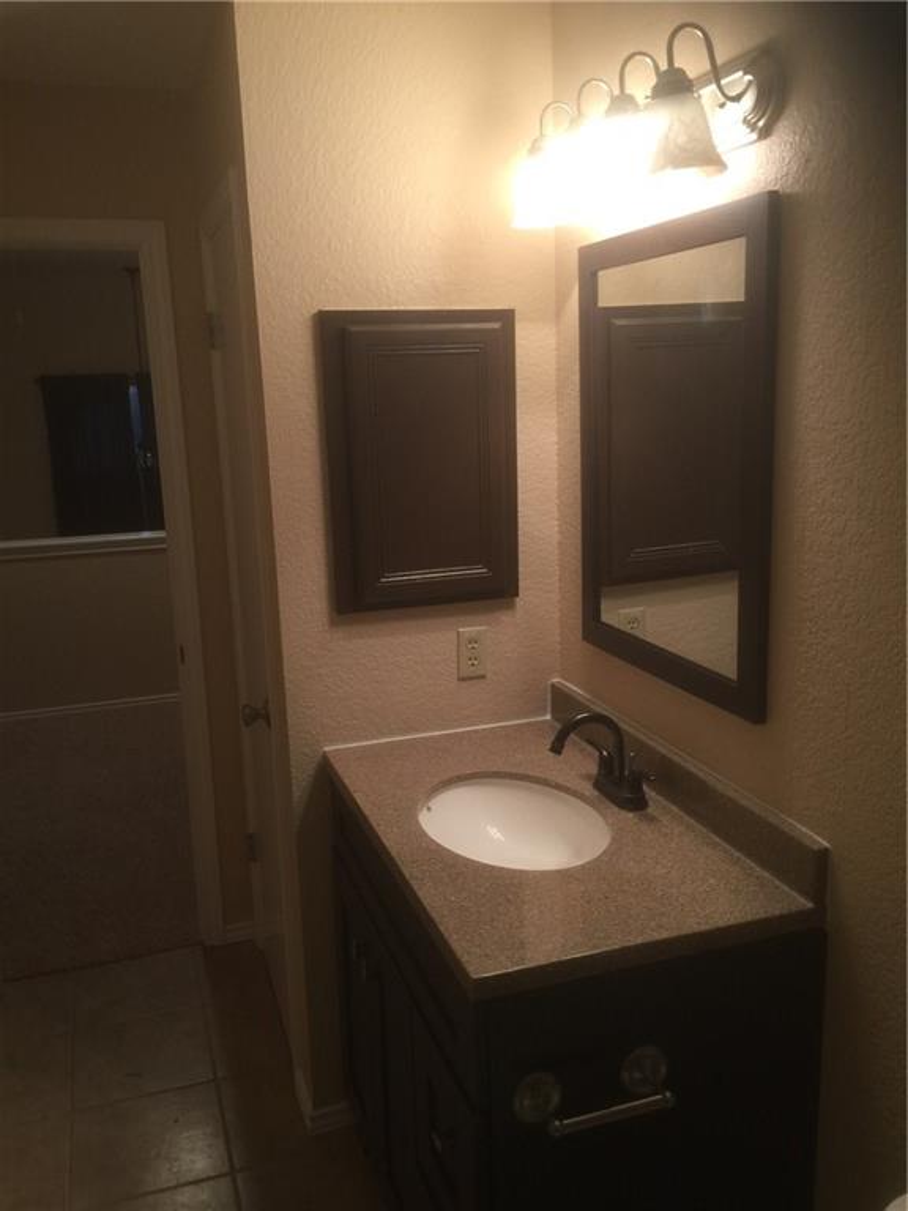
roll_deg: +1.9
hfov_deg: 48.2
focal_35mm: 29
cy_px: 606
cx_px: 454
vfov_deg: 61.7
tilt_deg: -10.1
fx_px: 1014
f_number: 2.2
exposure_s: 1/15
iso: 32
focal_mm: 4.15
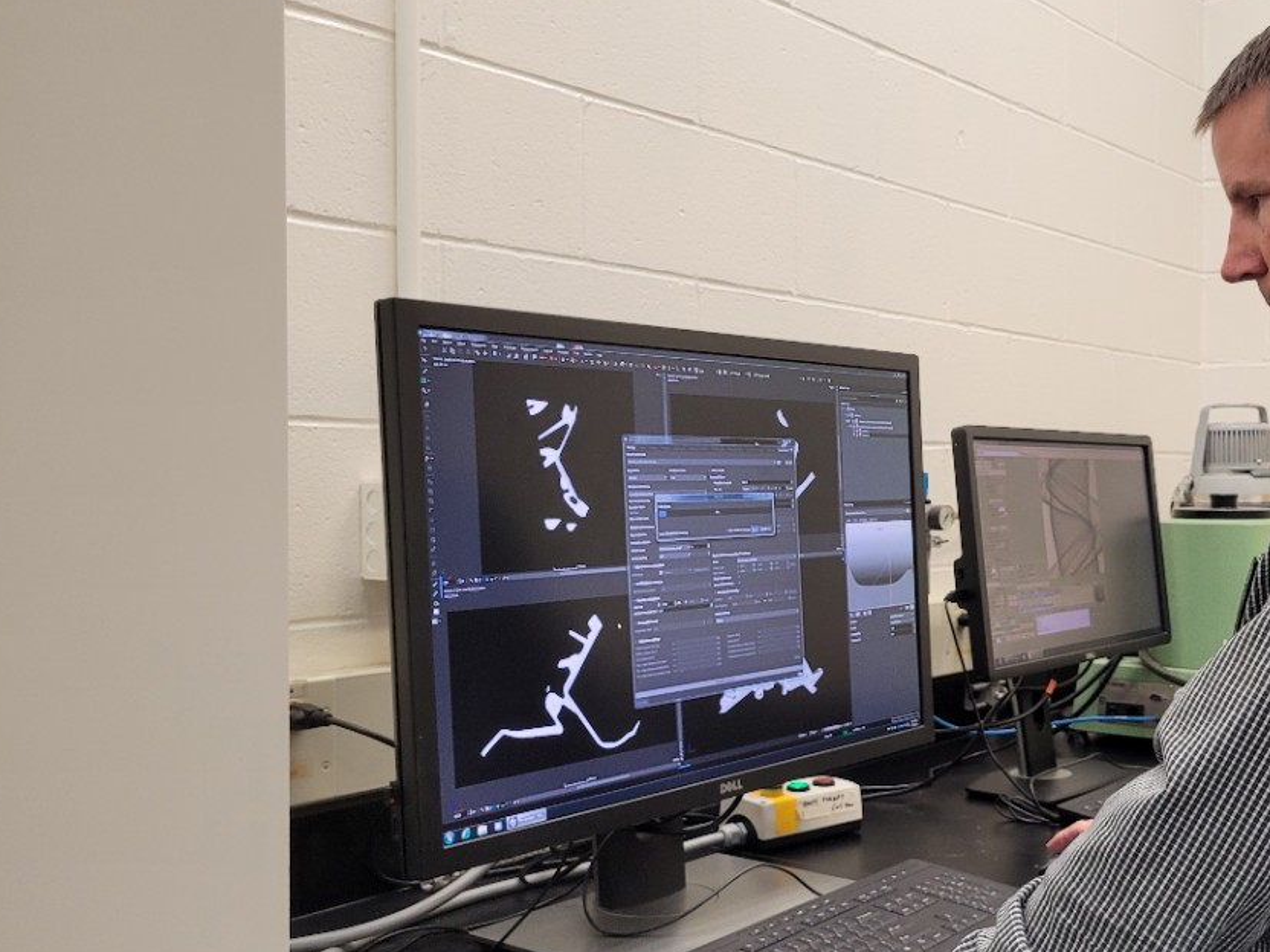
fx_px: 1468
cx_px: 954
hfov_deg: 45.2
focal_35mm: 40
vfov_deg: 35.9
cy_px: 543
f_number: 1.8
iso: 200
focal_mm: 5.4
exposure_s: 1/120
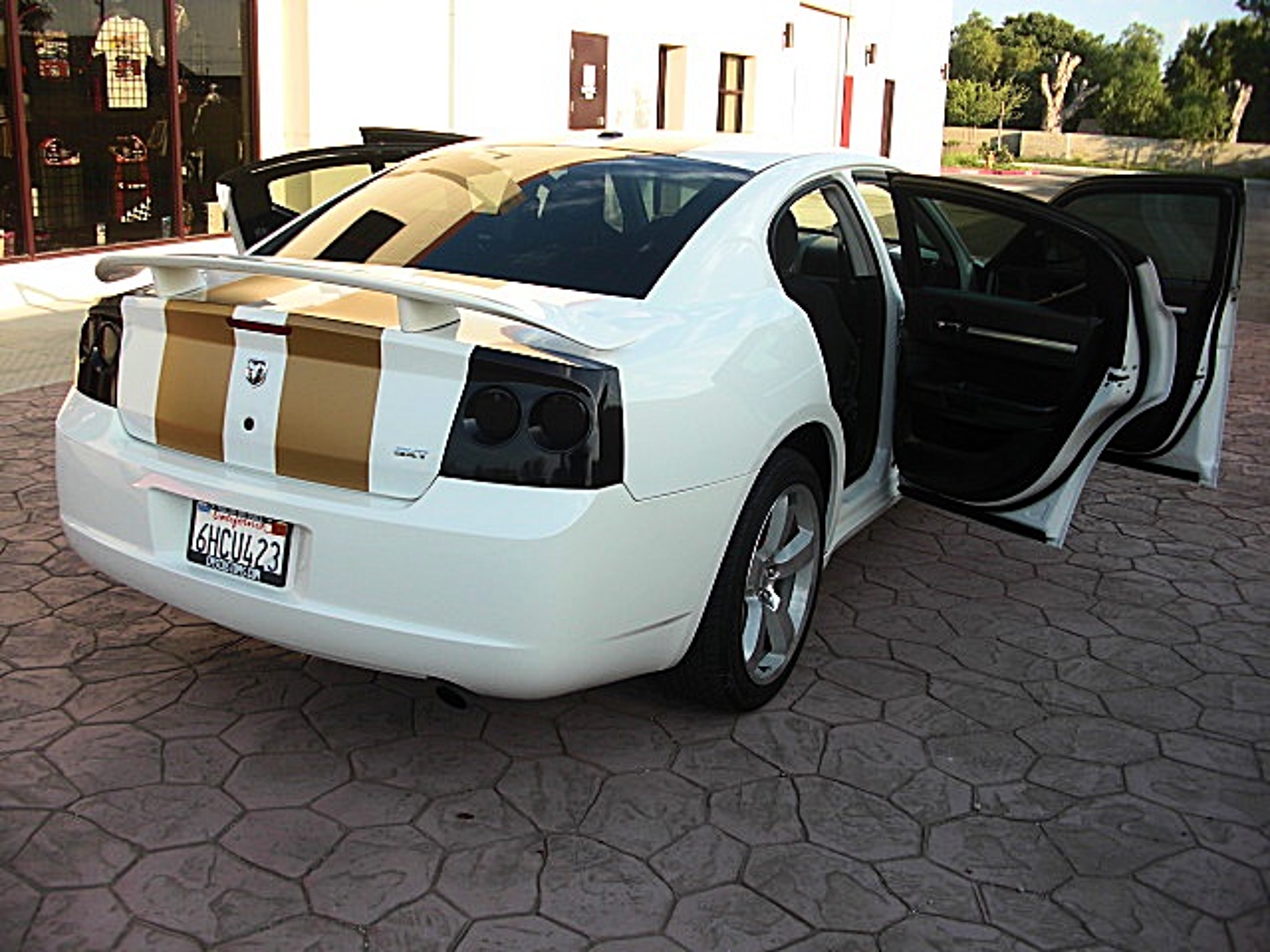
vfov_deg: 39.7
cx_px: 635
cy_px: 476
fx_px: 1321
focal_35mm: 36
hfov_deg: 51.4
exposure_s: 1/320
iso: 50
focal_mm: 6.3
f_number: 2.8
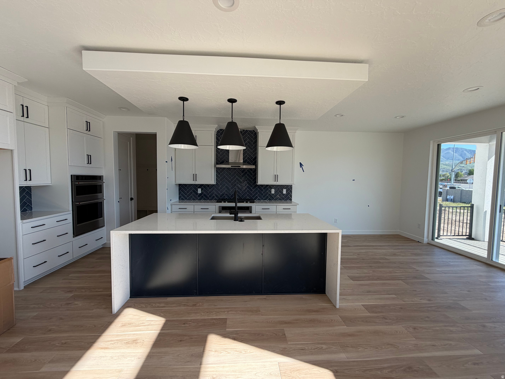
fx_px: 204
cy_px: 190
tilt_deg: -3.3
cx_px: 252
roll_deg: -0.9
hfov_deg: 102.1
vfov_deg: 85.7
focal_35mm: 14
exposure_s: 1/210
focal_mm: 2.22
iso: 40
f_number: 2.2
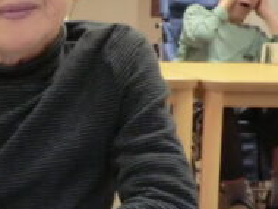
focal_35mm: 82
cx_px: -34
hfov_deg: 22.4
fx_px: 659
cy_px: 115
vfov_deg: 18.0
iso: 320
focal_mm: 4.7
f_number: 2.8
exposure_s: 1/60
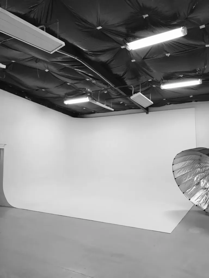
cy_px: 139
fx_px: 225
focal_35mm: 28
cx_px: 104
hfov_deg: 49.7
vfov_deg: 63.4
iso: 40
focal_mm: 4
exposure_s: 1/25
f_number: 1.8
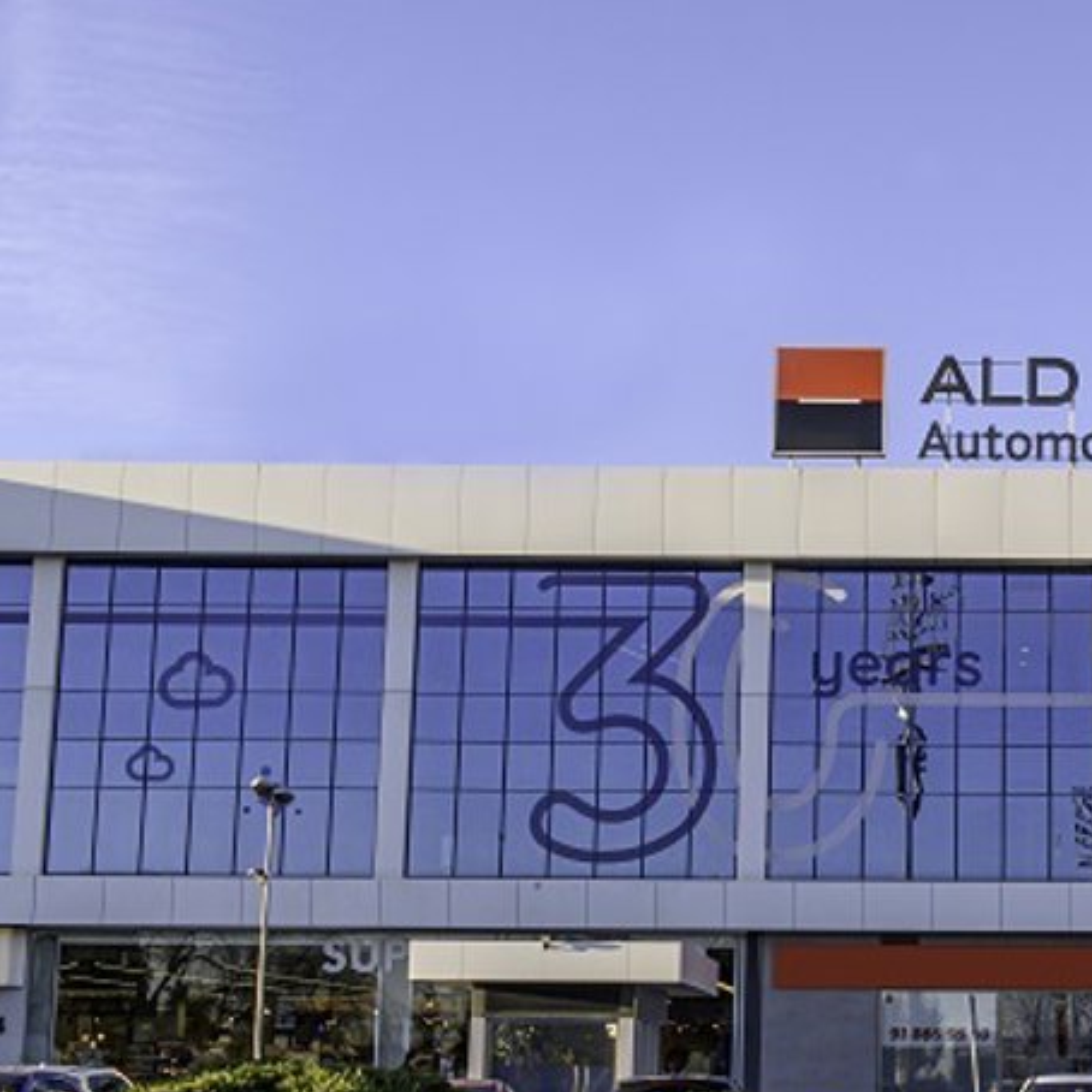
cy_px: 629
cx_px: 984
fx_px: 2356
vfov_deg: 26.1
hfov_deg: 25.3
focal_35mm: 66
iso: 640
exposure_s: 1/125
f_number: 20
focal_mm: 36
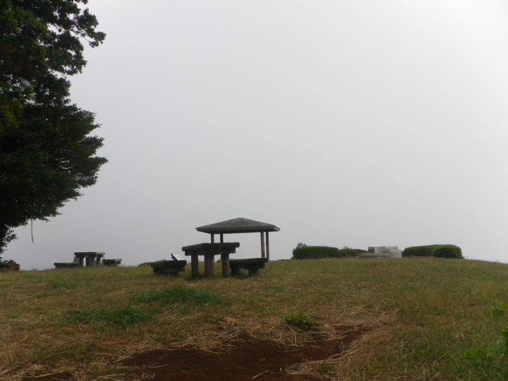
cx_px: 254
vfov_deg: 40.7
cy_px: 190
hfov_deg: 52.6
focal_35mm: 35
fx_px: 514
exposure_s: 1/500
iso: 64
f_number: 6.3
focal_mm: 6.2
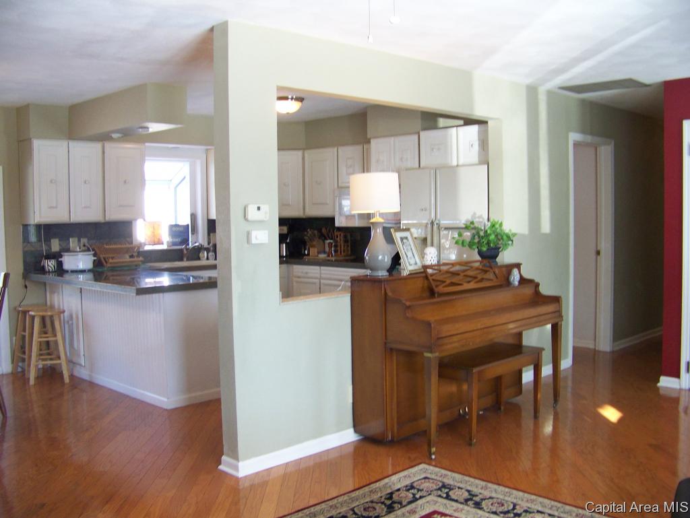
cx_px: 345
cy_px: 259
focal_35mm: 36
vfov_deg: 39.7
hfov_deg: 51.3
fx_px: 718
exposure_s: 1/30
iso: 125
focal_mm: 5.85
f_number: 2.8
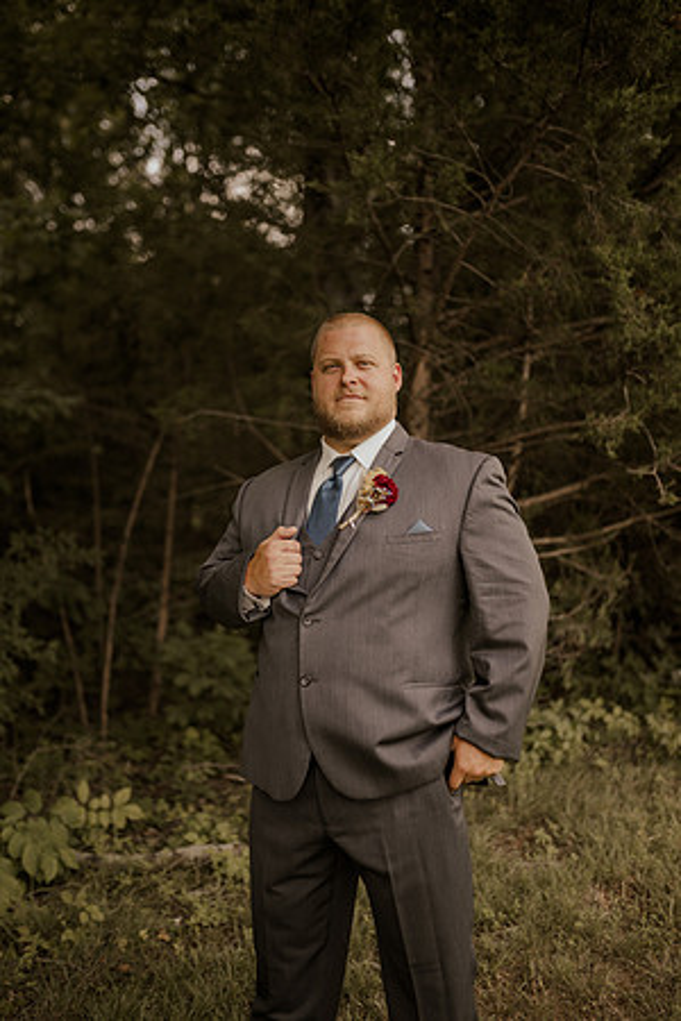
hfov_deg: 37.9
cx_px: 340
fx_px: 993
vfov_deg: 54.4
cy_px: 510
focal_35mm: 35
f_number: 1.6
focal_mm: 35
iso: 64
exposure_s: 1/400
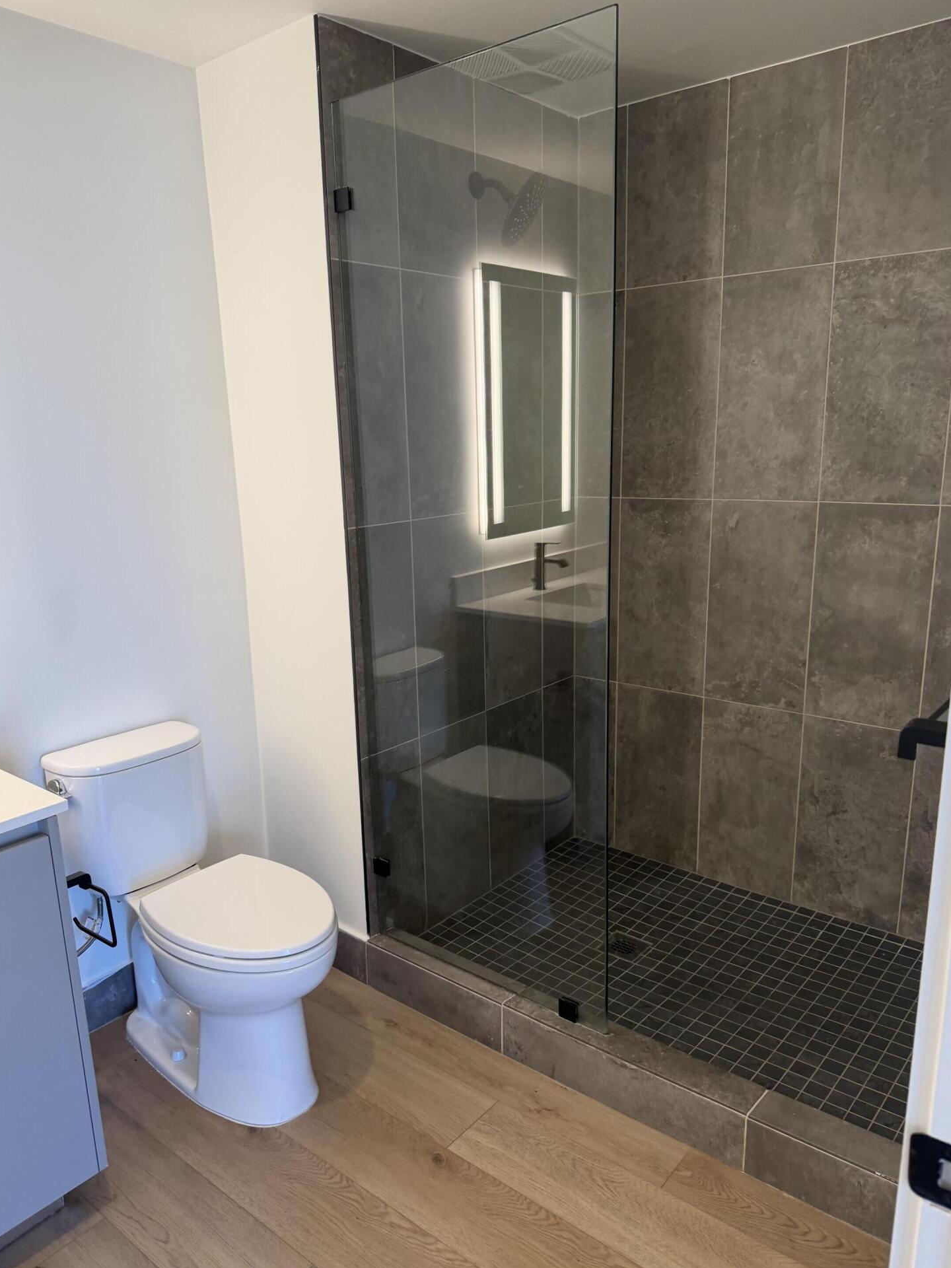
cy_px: 658
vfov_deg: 69.4
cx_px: 464
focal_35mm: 25
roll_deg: +0.8
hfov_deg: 54.9
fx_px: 916
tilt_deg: -16.2
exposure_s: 1/120
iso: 160
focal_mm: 6.76
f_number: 1.78
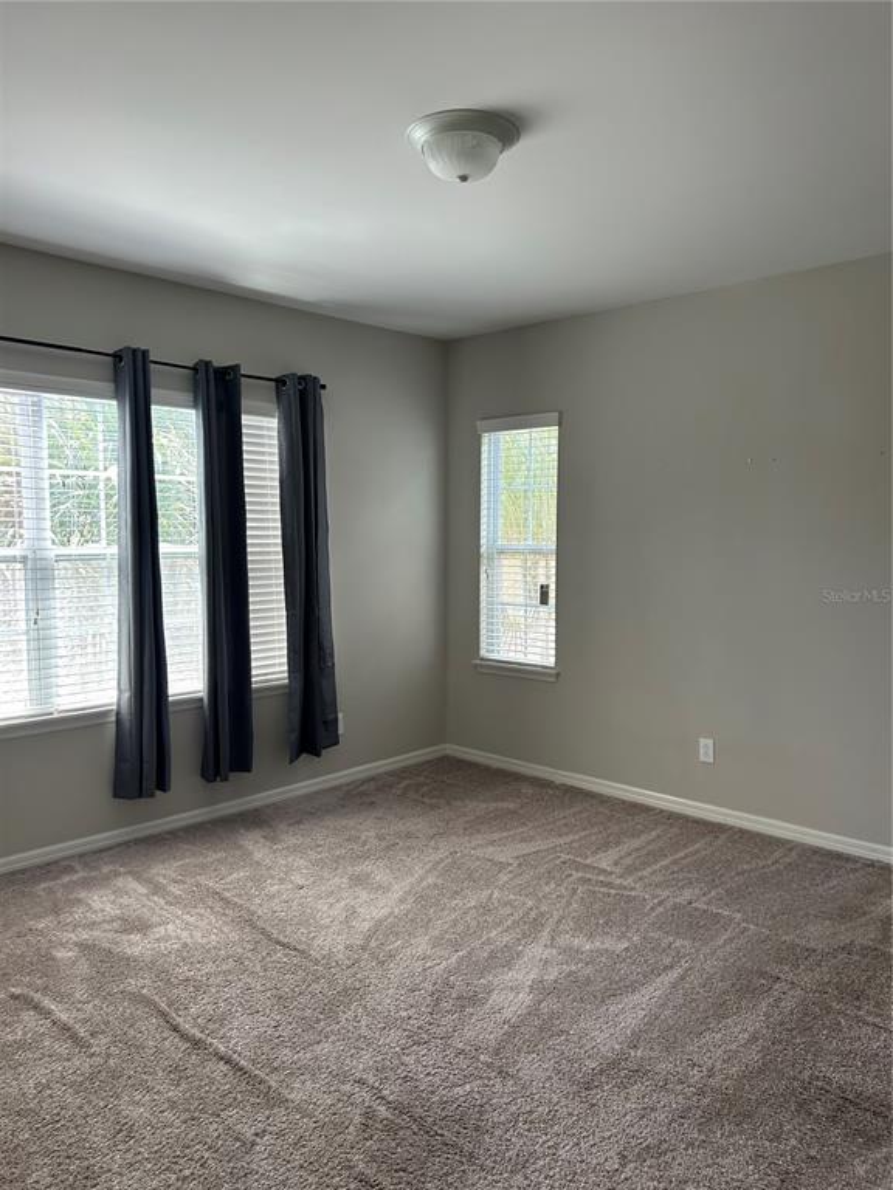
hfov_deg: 53.1
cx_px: 446
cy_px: 595
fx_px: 894
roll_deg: +1.1
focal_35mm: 26
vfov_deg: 67.3
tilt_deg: -2.4
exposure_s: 1/155
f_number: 1.5
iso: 64
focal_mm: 5.7
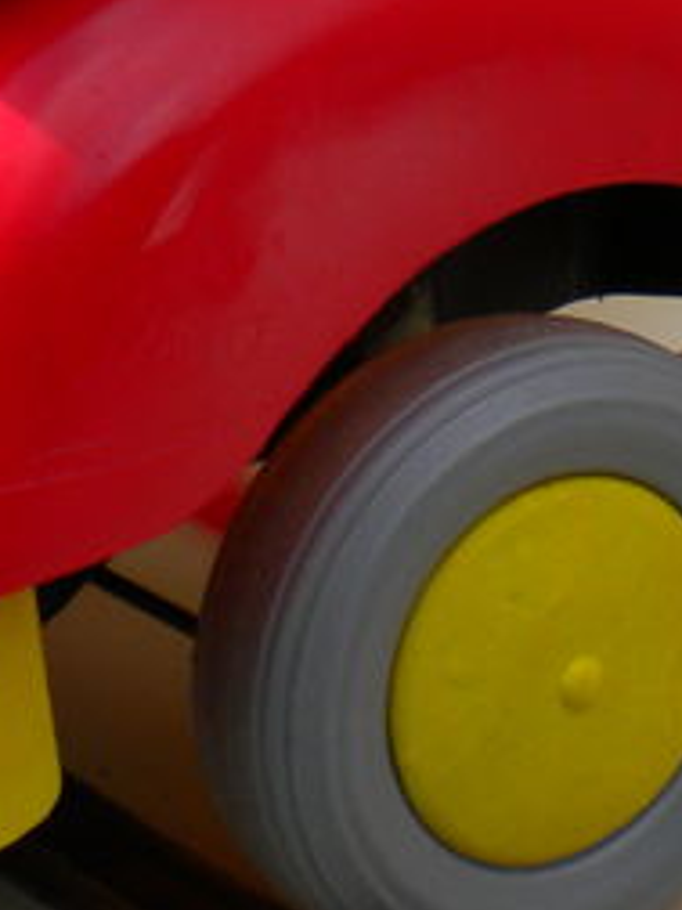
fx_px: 3651
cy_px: -105
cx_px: 415
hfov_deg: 10.7
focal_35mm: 139
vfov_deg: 13.9
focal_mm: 6.3
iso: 80
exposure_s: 1/483
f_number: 4.6
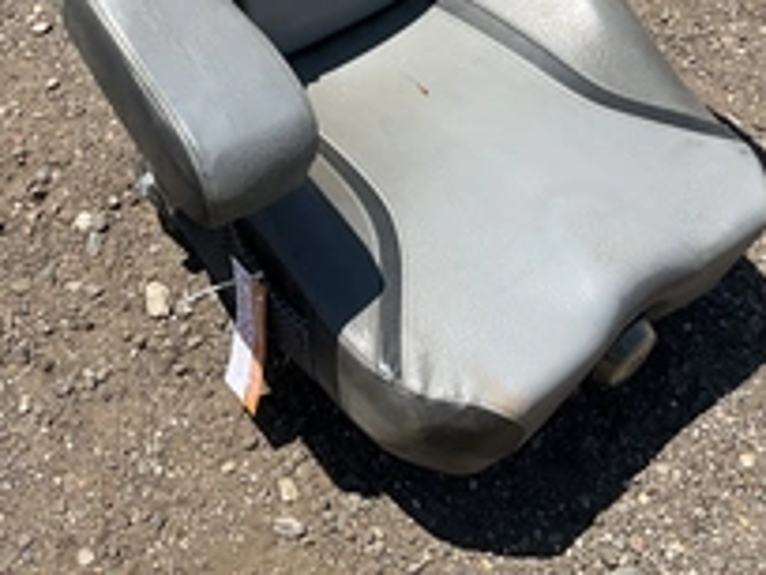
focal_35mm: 57
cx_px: 398
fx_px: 1261
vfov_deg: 24.8
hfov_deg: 33.8
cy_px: 49
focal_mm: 3
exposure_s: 1/1626
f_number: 1.8
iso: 25
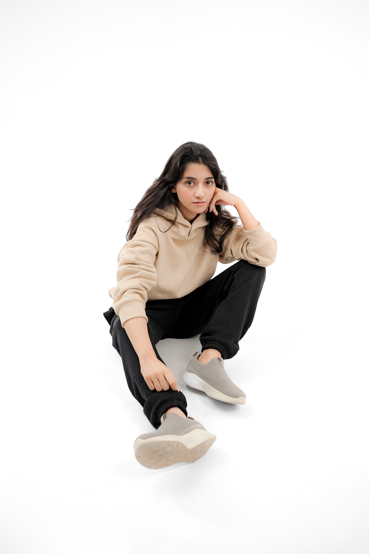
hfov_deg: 37.9
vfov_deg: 54.4
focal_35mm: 35
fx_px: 538
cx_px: 184
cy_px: 277
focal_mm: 35
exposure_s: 1/250
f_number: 5
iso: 1000
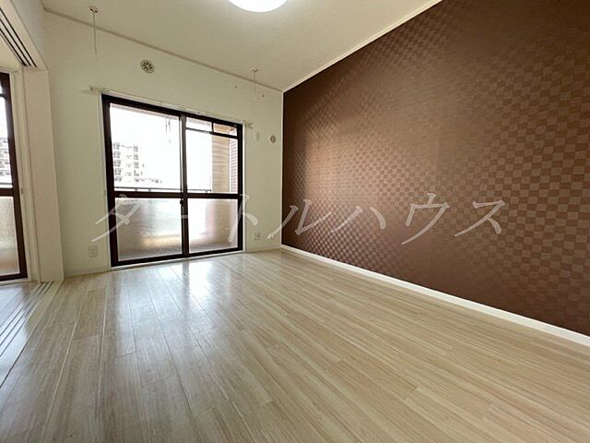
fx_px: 222
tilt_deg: -5.8
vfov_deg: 89.9
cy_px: 222
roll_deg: -1.4
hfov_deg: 106.2
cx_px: 295
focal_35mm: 13
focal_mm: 1.57
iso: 160
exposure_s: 1/120
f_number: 1.8
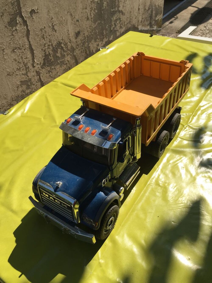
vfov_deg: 61.7
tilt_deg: -42.5
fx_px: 237
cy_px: 142
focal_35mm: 29
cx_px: 106
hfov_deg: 48.2
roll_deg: +5.9
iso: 32
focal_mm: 4.15
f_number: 2.2
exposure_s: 1/2326
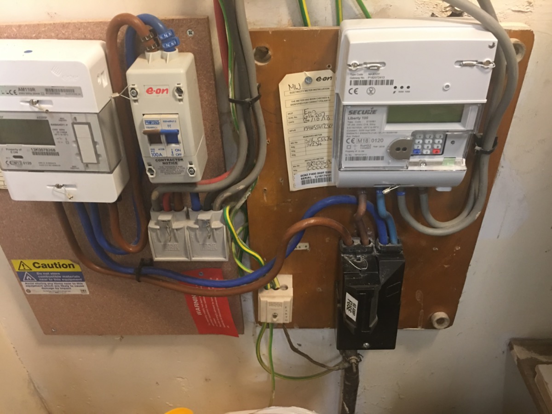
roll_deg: +3.7
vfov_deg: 48.2
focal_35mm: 29
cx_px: 276
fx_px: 462
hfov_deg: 61.7
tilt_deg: -34.4
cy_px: 207
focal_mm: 4.15
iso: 100
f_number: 2.2
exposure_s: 1/8
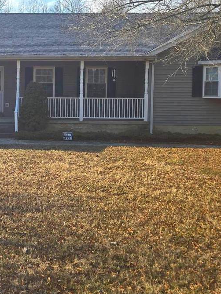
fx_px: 374
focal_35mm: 44
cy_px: 107
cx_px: 12
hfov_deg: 31.0
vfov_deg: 42.6
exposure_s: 1/1517
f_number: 1.8
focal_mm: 5.4
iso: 25
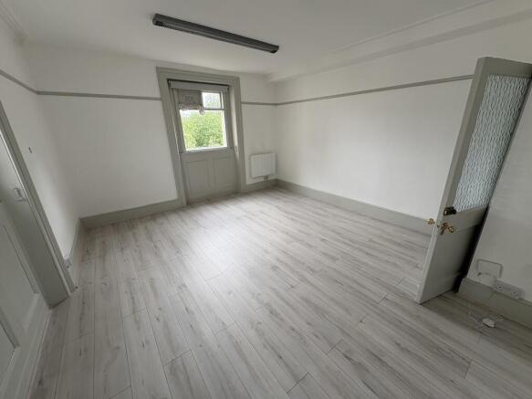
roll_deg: +1.3
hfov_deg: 102.1
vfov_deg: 85.7
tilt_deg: -18.9
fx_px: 215
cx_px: 266
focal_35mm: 14
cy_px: 200
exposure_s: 1/131
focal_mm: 2.22
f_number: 2.2
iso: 40
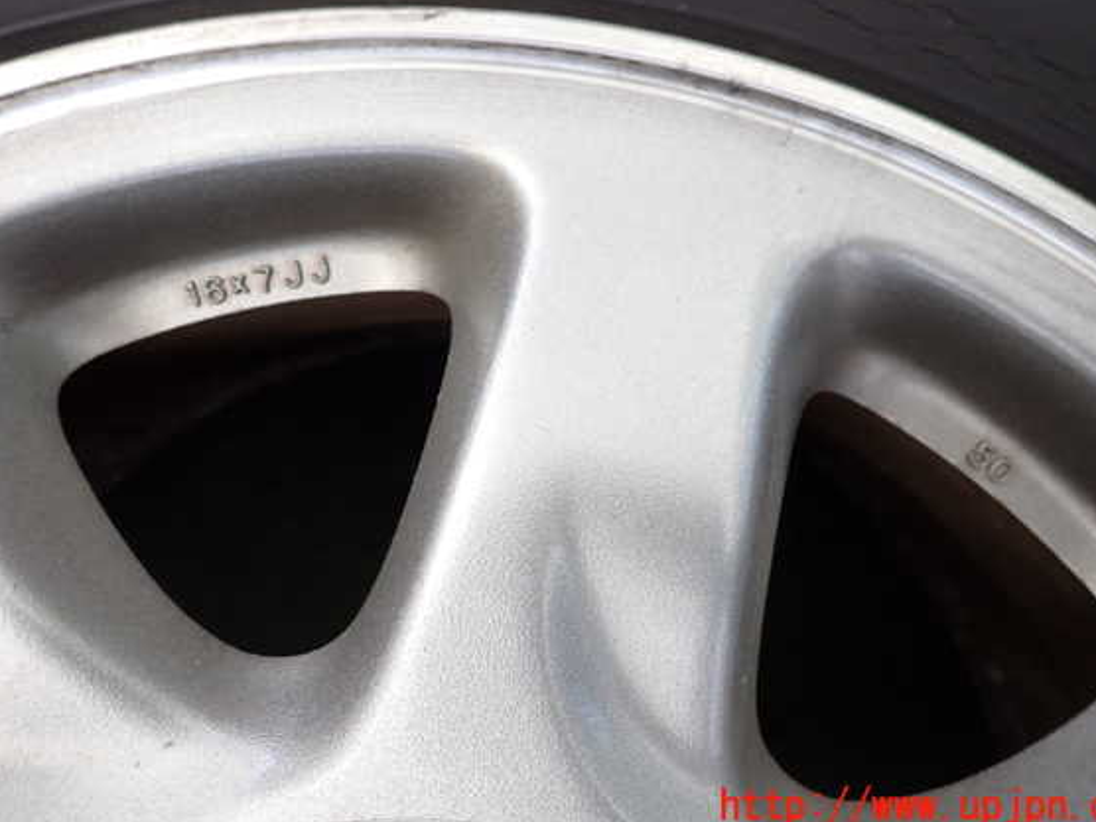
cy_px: 388
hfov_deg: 65.3
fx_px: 855
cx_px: 574
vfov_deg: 51.3
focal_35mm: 27
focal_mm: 4.5
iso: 200
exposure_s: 1/30
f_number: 2
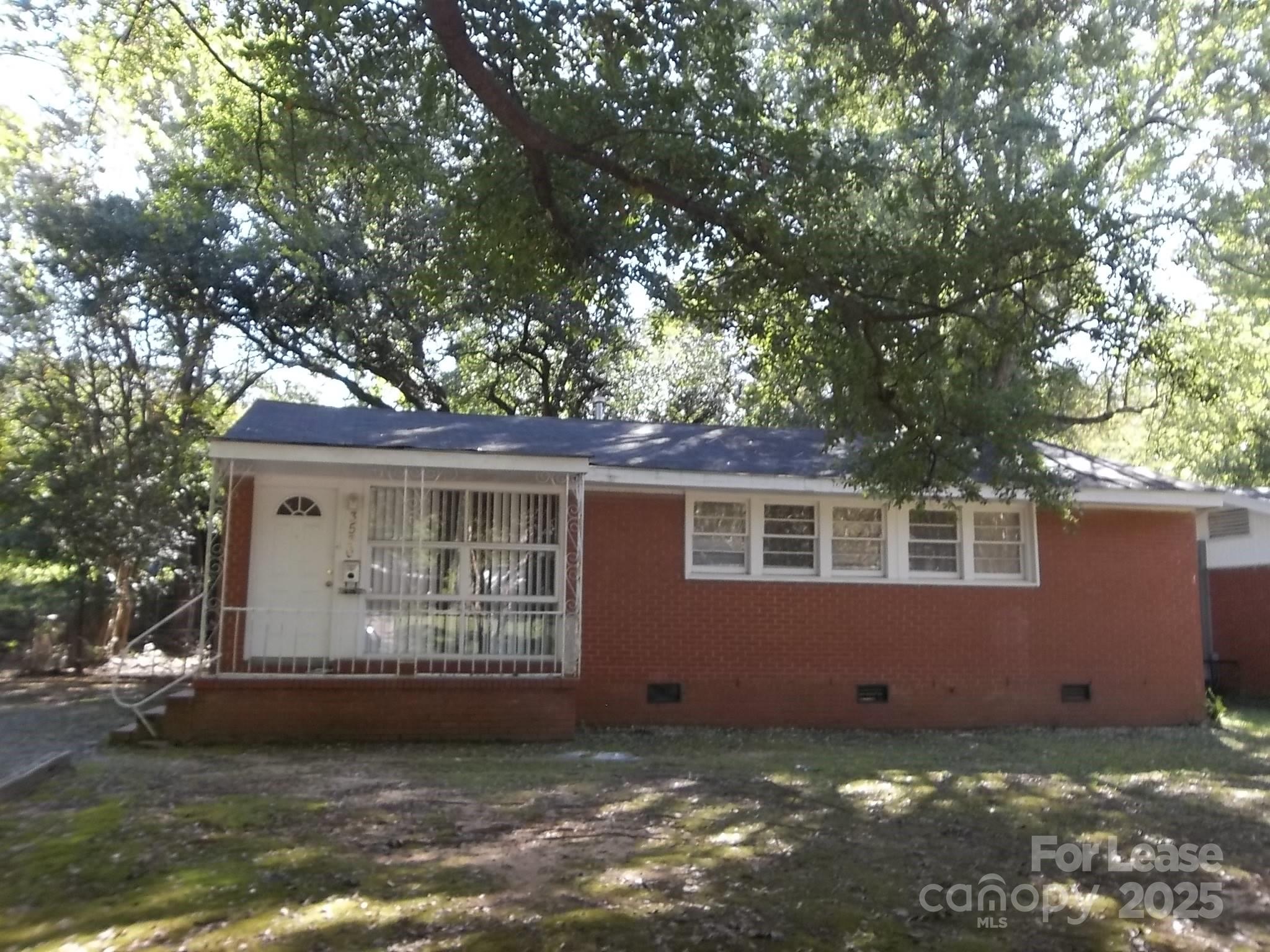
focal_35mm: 32
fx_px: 1174
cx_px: 635
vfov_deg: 44.2
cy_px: 476
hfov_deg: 56.8
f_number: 3.7
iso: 80
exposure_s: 1/60
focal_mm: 5.7
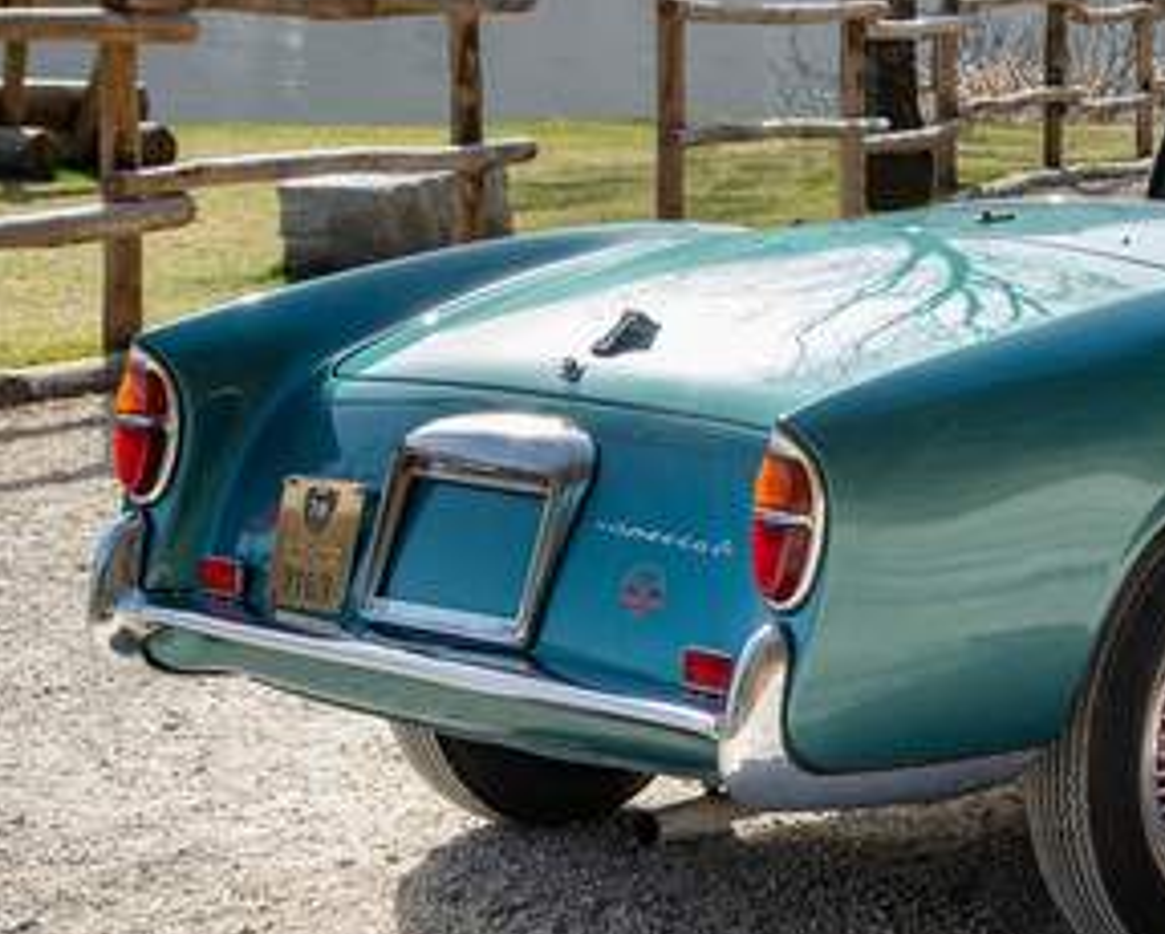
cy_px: 382
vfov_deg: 15.7
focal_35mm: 98
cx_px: 1137
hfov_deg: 19.1
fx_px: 3381
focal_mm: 50
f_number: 8
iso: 125
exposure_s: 1/125
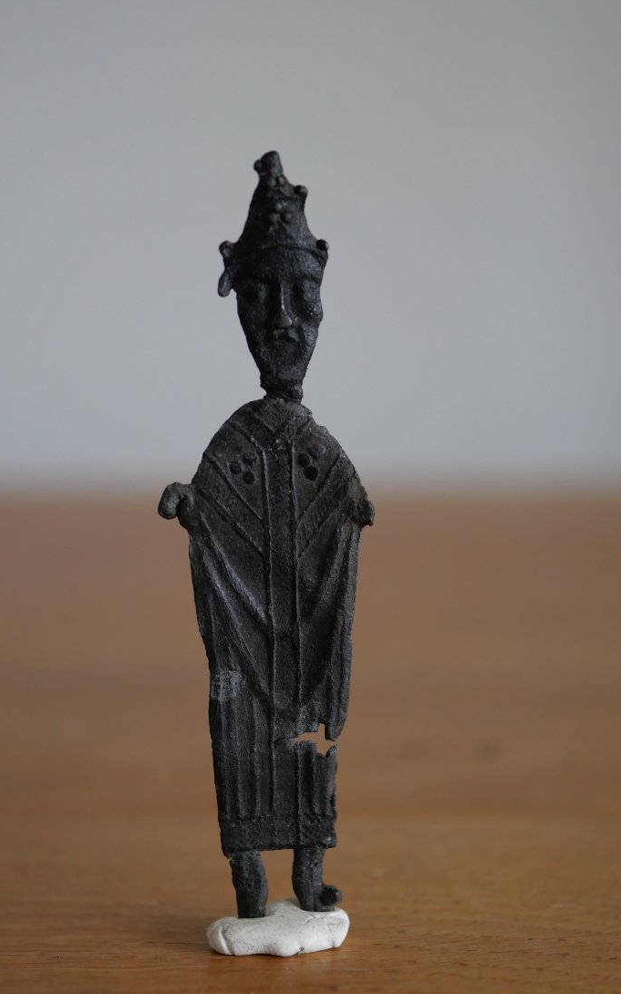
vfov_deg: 29.4
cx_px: 299
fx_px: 1896
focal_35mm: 70
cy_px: 523
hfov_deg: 18.6
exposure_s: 1/60
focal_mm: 30
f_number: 2.8
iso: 640
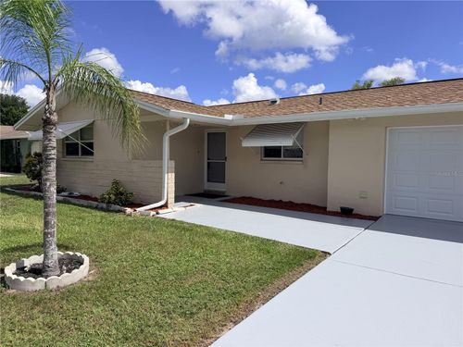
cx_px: 232
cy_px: 174
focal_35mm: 24
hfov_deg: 71.6
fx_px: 321
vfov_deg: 56.8
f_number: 1.78
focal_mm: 6.76
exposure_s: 1/7353
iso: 80
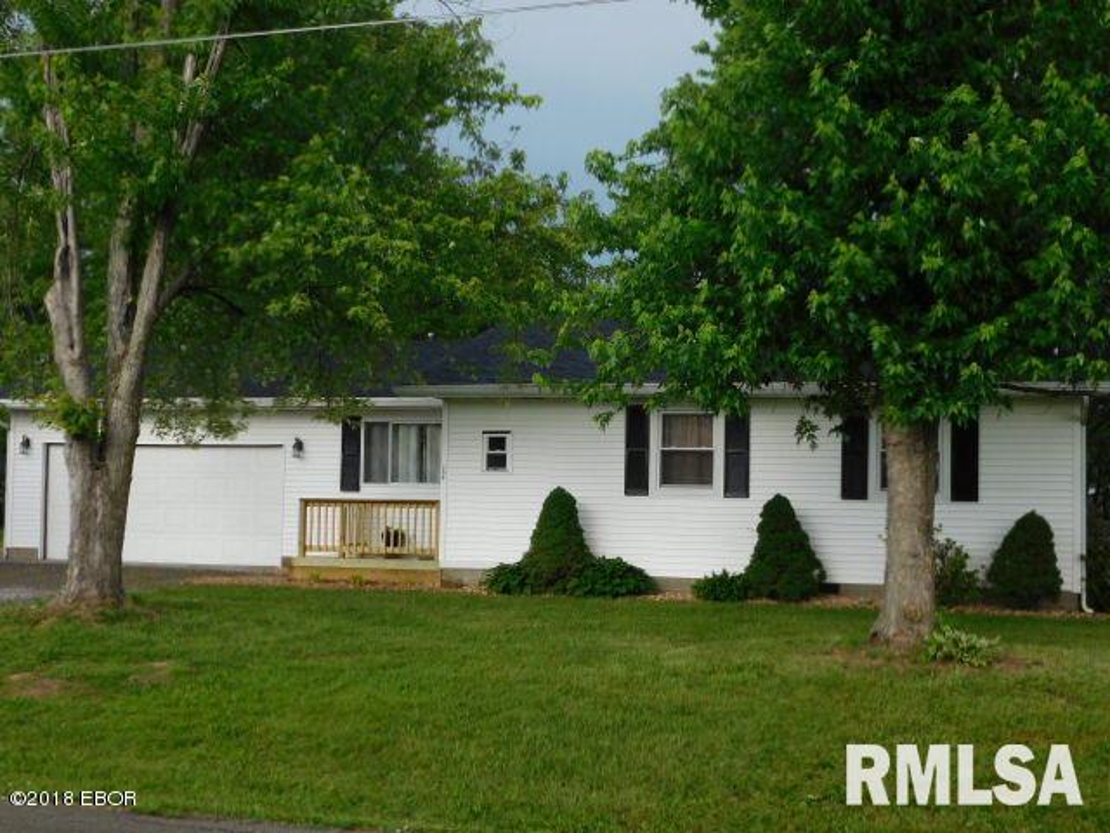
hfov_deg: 42.1
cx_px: 555
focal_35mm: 45
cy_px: 416
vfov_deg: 32.2
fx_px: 1443
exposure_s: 1/400
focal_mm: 8
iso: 125
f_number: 3.7
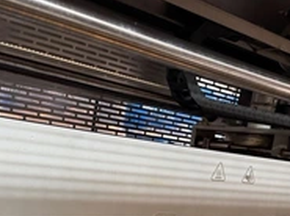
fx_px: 435
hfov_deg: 36.9
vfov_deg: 26.6
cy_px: 210
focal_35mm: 52
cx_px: 138
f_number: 1.78
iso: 800
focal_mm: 6.76
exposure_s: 1/60
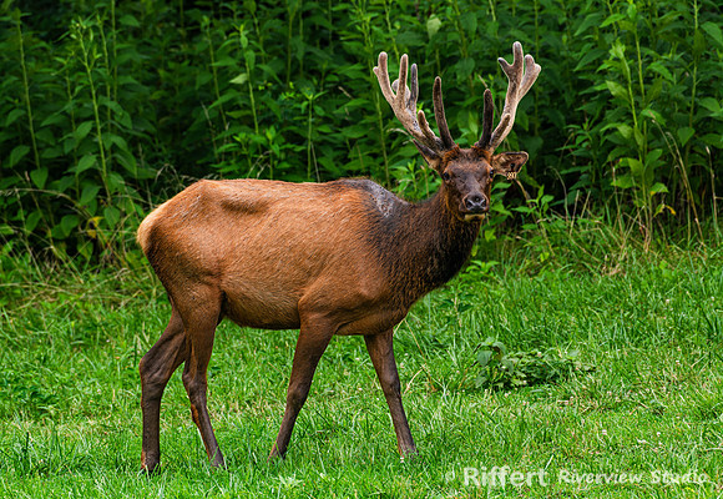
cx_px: 287
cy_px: 209
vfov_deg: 2.4
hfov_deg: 3.4
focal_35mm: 596
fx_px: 12100
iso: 250
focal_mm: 500
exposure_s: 1/160
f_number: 7.1
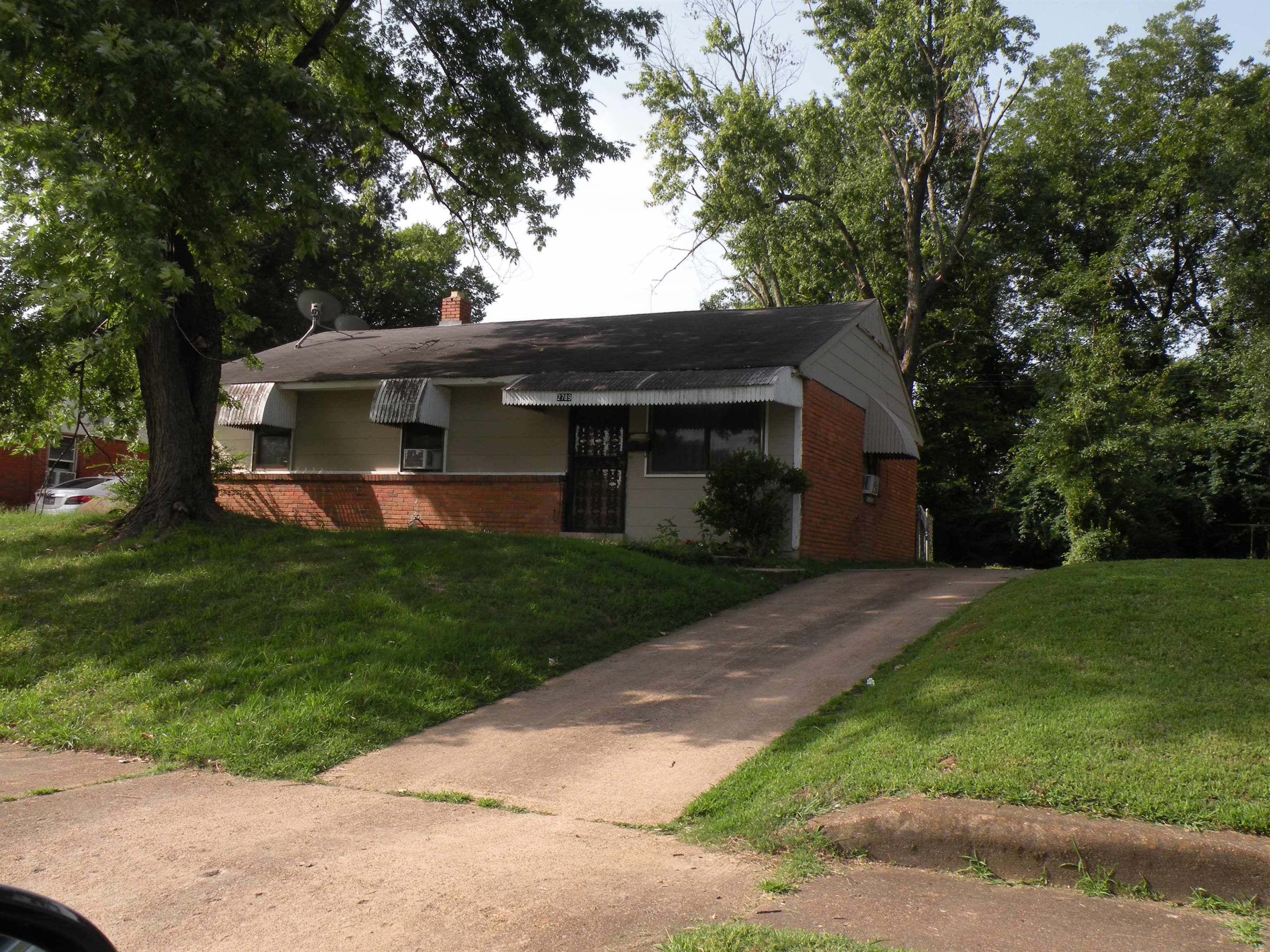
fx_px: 1211
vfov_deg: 42.9
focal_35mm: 33
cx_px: 635
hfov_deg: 55.4
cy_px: 476
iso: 64
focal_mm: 5.8
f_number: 5.6
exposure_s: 1/192
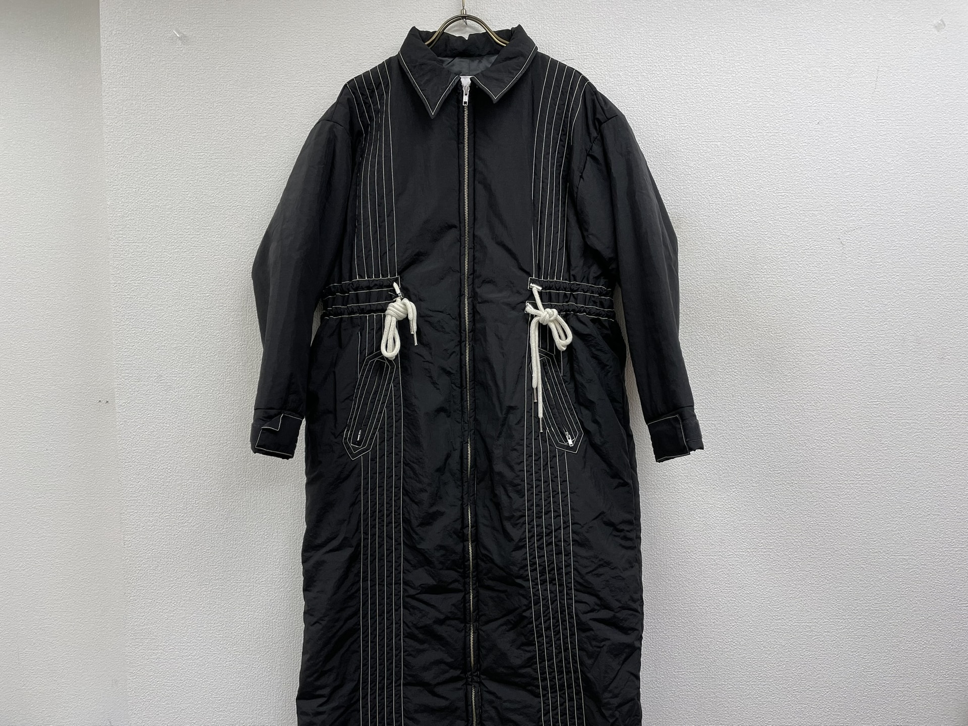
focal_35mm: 26
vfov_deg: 53.1
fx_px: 727
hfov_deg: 67.3
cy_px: 363
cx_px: 484
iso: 64
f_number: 1.6
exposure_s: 1/83
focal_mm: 4.2
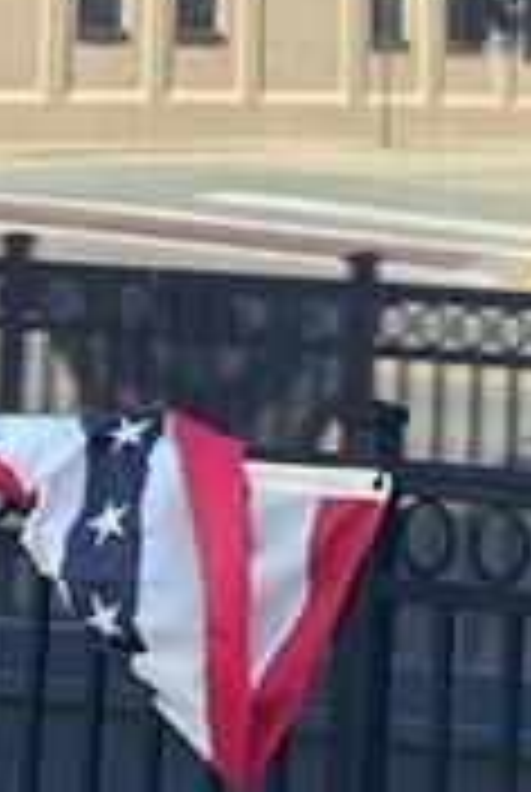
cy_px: -788
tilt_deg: +16.0
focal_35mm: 145
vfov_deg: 12.5
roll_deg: -2.3
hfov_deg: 9.4
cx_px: 626
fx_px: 3195
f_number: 1.78
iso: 80
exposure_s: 1/1285
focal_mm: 6.76
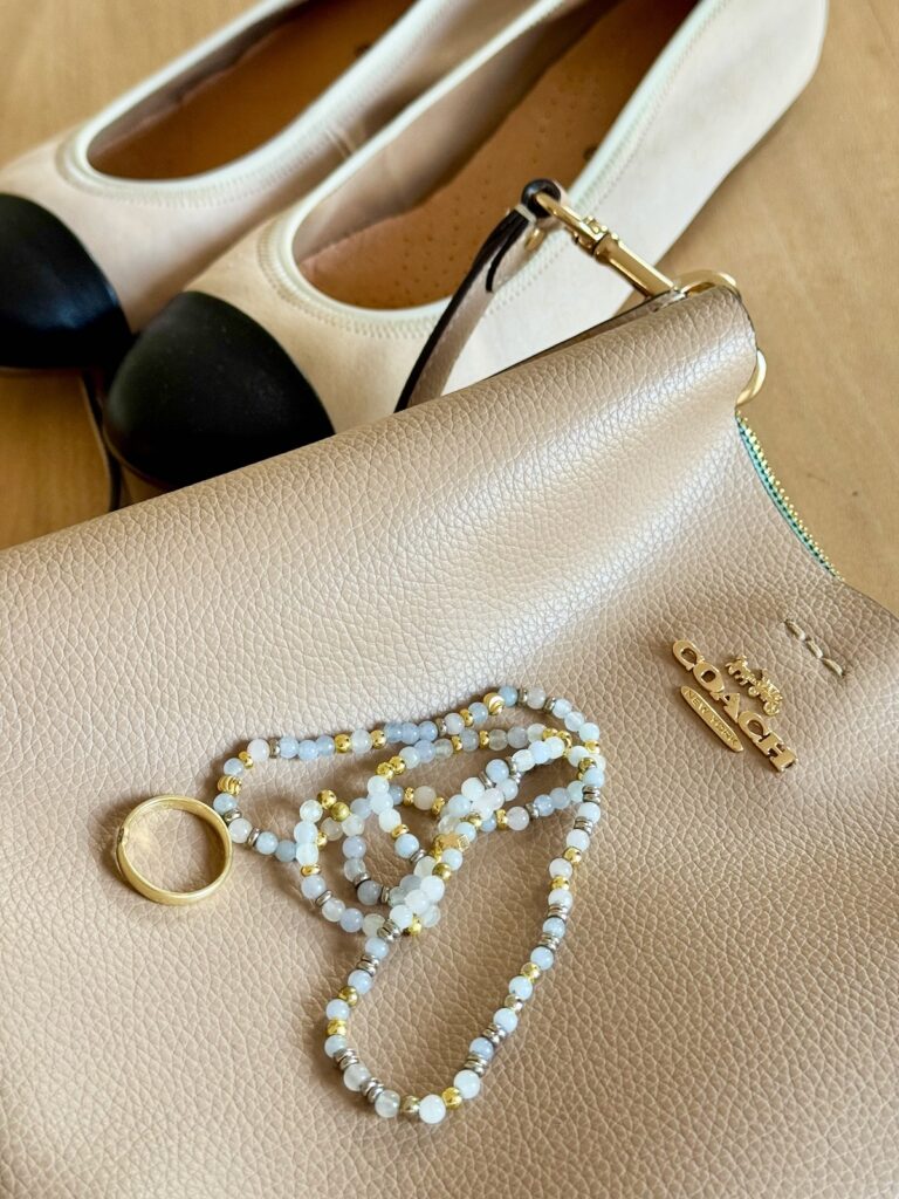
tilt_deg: -53.7
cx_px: 450
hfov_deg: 30.3
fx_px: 1662
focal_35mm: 48
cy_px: 600
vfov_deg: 39.7
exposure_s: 1/60
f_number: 1.78
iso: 100
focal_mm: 6.76
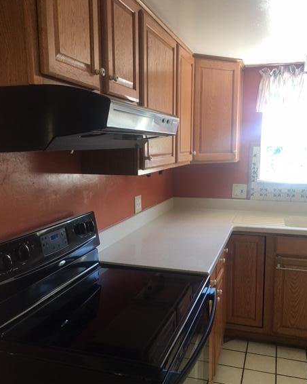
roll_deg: +0.1
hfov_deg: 45.8
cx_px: 158
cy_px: 211
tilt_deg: -9.3
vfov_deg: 55.6
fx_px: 363
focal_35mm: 32
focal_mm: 4.15
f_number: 2.2
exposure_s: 1/30
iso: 40
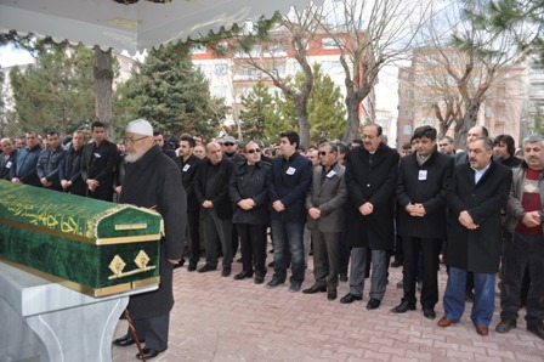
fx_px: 408
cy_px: 181
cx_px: 272
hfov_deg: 67.4
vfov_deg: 47.9
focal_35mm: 27
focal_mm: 18
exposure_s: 1/200
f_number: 5
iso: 200
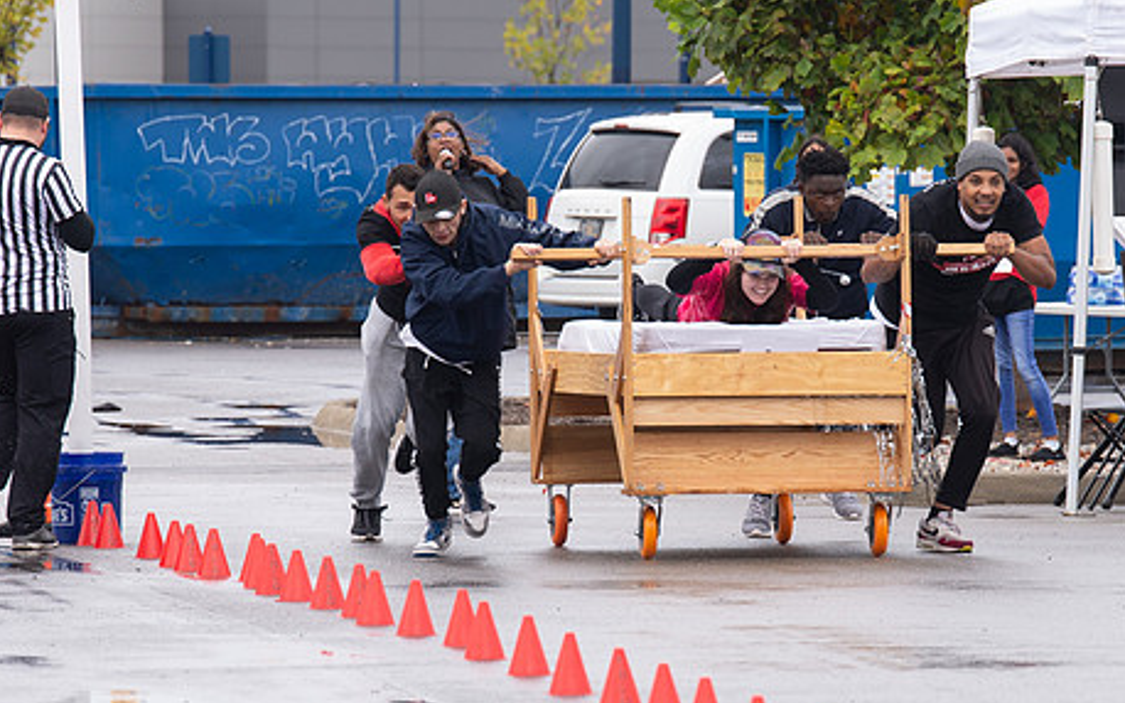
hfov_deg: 4.8
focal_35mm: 435
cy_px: 502
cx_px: 712
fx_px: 13334
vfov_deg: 3.0
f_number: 6.3
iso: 400
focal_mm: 200
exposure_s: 1/400
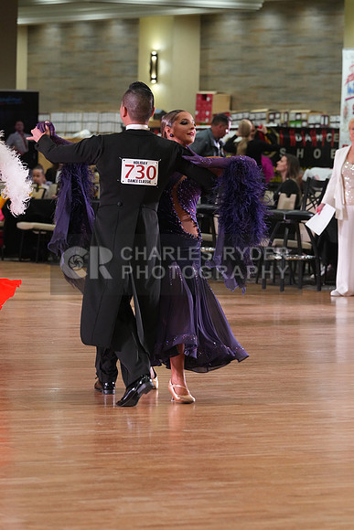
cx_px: 177
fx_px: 2948
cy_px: 265
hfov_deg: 6.9
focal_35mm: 200
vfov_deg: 10.3
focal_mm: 200
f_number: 6.3
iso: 4000
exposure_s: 1/200
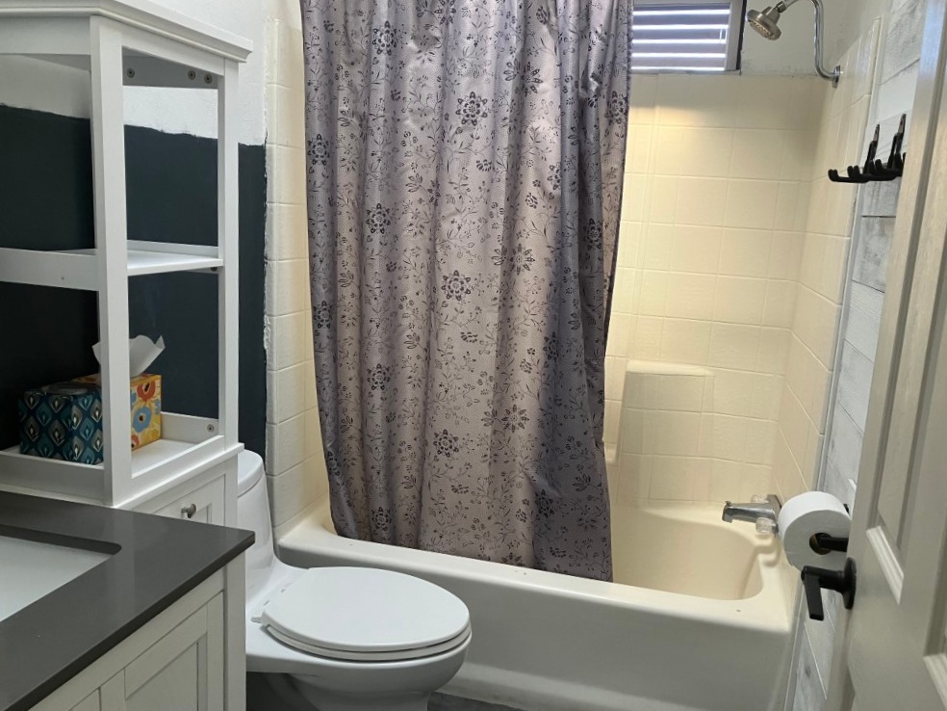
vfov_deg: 49.7
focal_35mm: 28
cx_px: 474
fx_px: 766
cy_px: 356
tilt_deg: -9.0
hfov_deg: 63.4
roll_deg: -2.9
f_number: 1.8
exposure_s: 1/60
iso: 100
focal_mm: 3.99
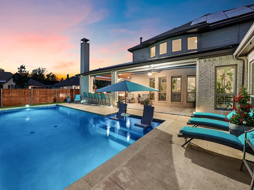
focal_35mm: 14
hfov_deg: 101.5
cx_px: 110
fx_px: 103
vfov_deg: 85.7
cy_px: 93
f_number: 8
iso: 1600
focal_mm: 12
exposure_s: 1/3
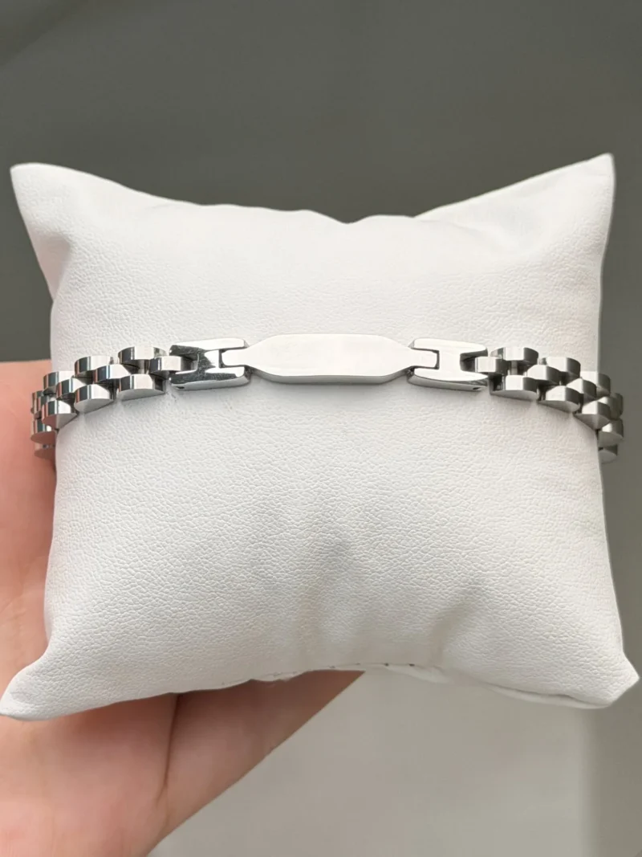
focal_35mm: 48
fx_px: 1187
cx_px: 321
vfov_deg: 39.7
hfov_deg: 30.3
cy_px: 428
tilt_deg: -75.3
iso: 64
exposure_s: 1/786
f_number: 1.78
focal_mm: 6.76
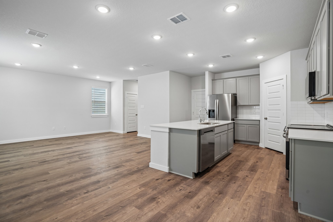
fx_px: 157
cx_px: 166
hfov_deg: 93.3
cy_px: 111
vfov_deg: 70.4
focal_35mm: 17
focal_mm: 17
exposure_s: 1/15
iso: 400
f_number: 8
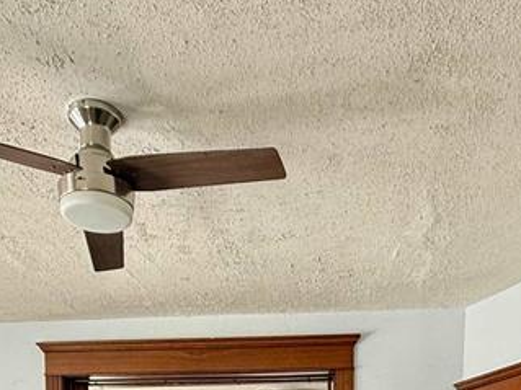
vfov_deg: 24.7
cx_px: 284
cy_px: 588
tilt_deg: -3.4
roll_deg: -0.6
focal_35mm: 45
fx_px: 677
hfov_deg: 42.0
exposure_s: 1/99
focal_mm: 2.22
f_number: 2.2
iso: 200
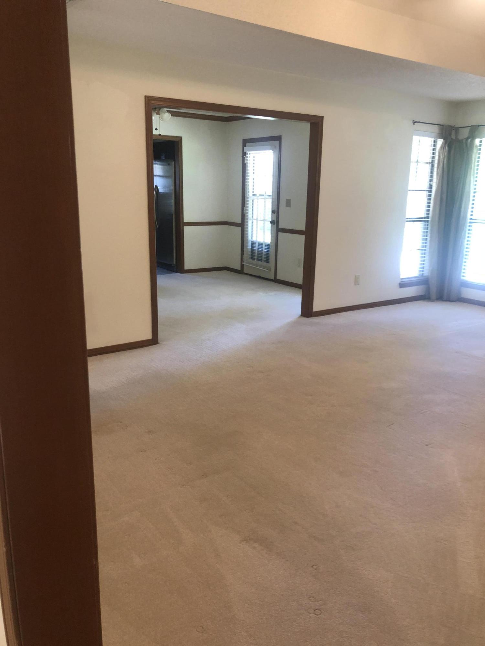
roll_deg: -0.1
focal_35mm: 28
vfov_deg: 63.4
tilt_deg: -13.1
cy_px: 323
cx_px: 242
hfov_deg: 49.7
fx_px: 523
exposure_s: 1/20
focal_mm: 4
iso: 40
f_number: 1.8
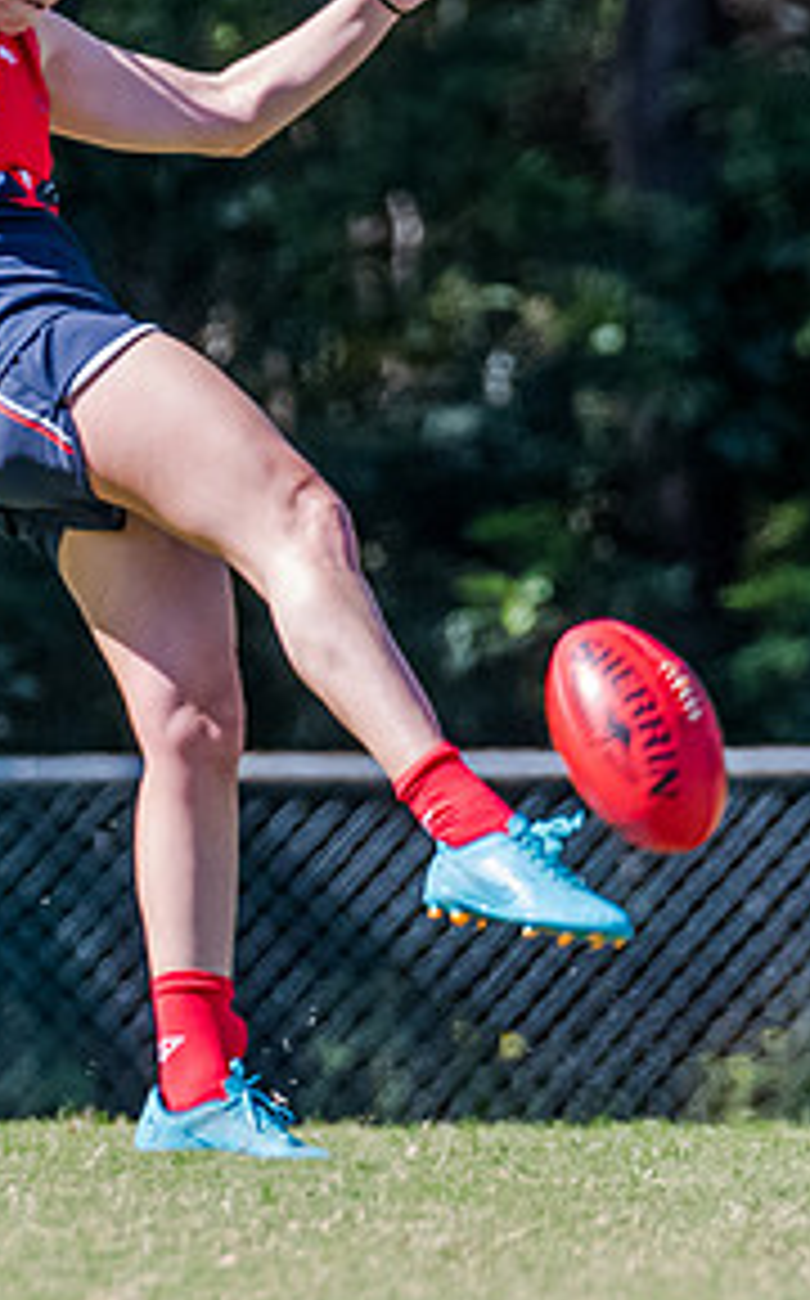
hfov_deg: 0.8
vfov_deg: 1.4
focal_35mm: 1554
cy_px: 450
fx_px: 55025
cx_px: 130
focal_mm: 380
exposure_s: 1/1600
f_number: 6.3
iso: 1000
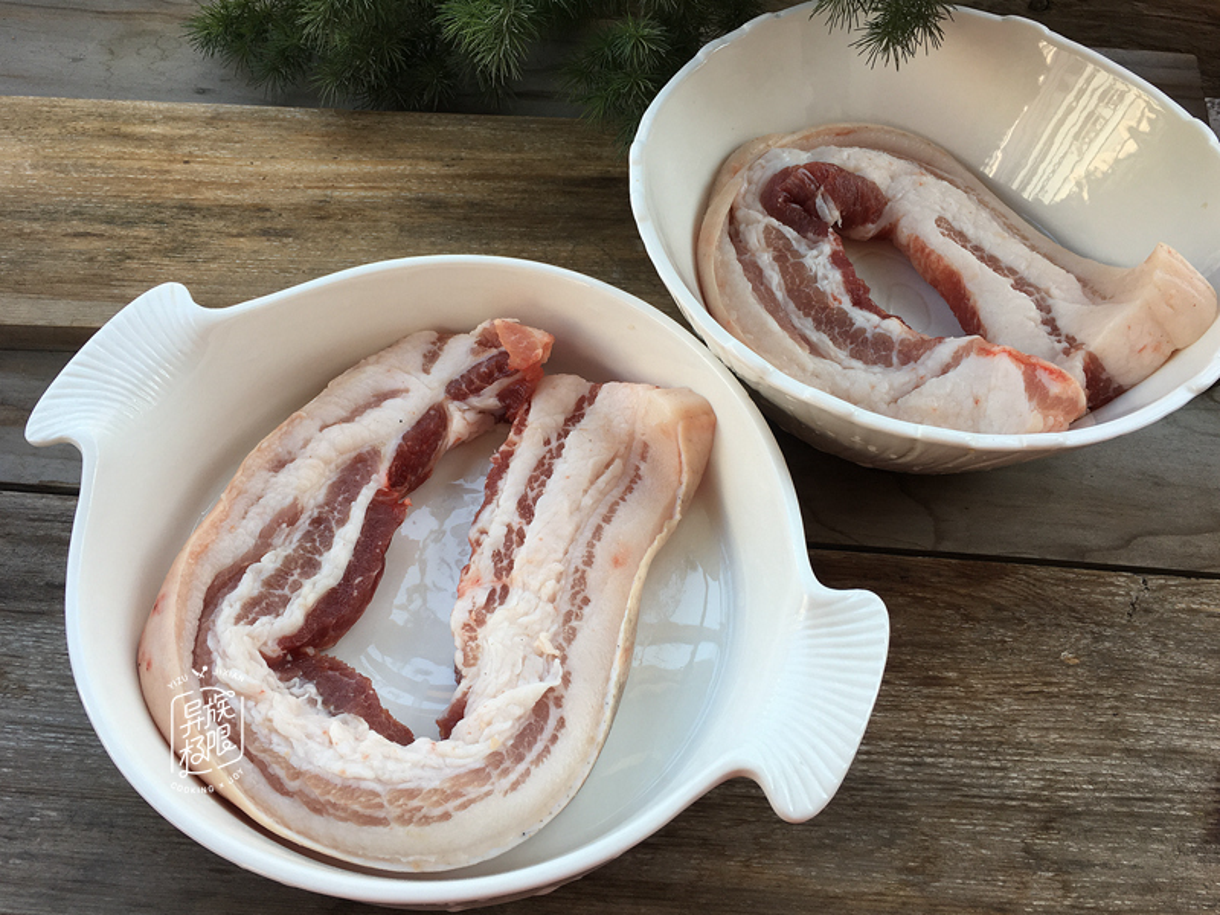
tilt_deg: -56.3
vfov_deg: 48.2
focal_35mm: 29
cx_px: 610
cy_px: 458
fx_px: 1022
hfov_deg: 61.7
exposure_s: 1/111
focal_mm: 4.15
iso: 25
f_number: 2.2
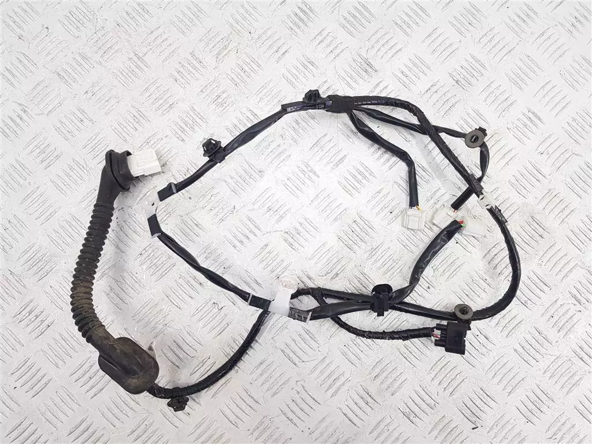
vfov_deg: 53.1
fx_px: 445
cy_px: 222
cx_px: 296
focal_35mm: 26
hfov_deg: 67.3
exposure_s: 1/50
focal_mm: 4.2
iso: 64
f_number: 1.7
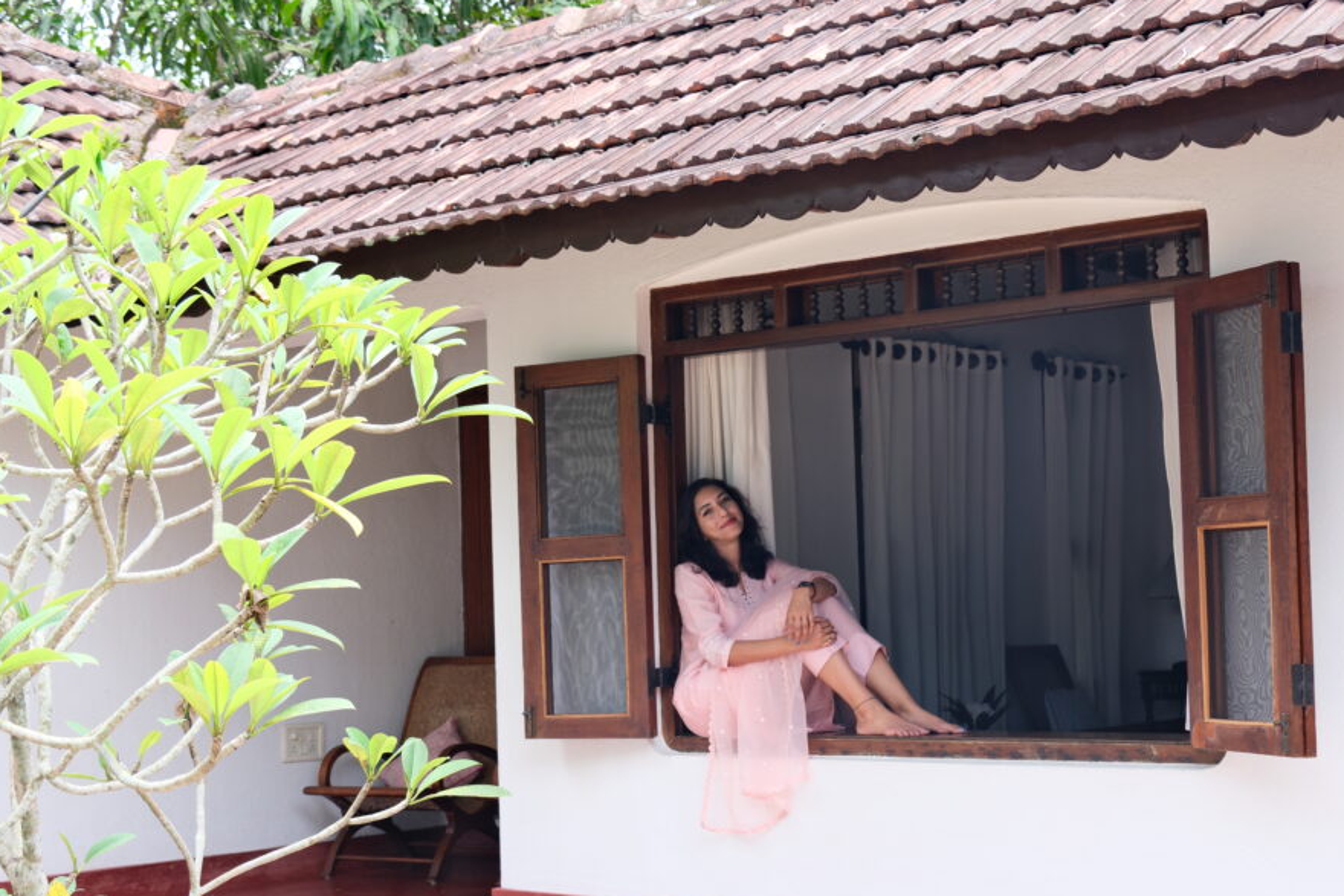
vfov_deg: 23.8
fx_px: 2128
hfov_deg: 35.0
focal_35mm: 57
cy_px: 500
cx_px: 703
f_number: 5
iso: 250
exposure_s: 1/120
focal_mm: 32.6
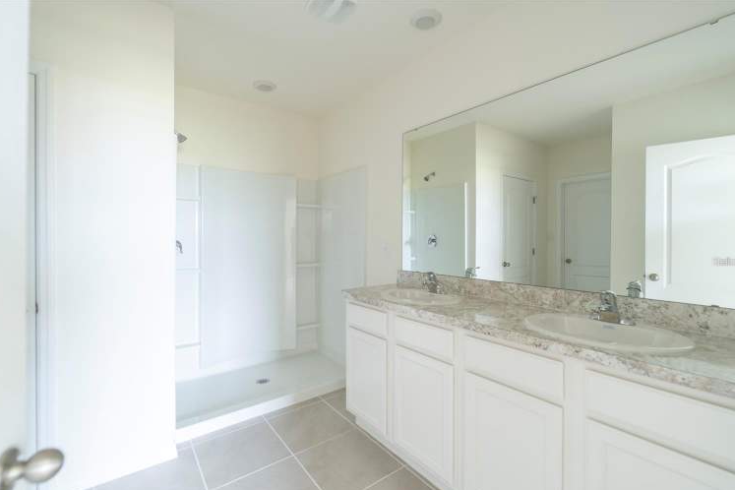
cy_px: 261
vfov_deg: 77.2
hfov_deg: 100.4
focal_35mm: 15
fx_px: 306
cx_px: 365
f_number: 2.8
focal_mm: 14
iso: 640
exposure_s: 1/30
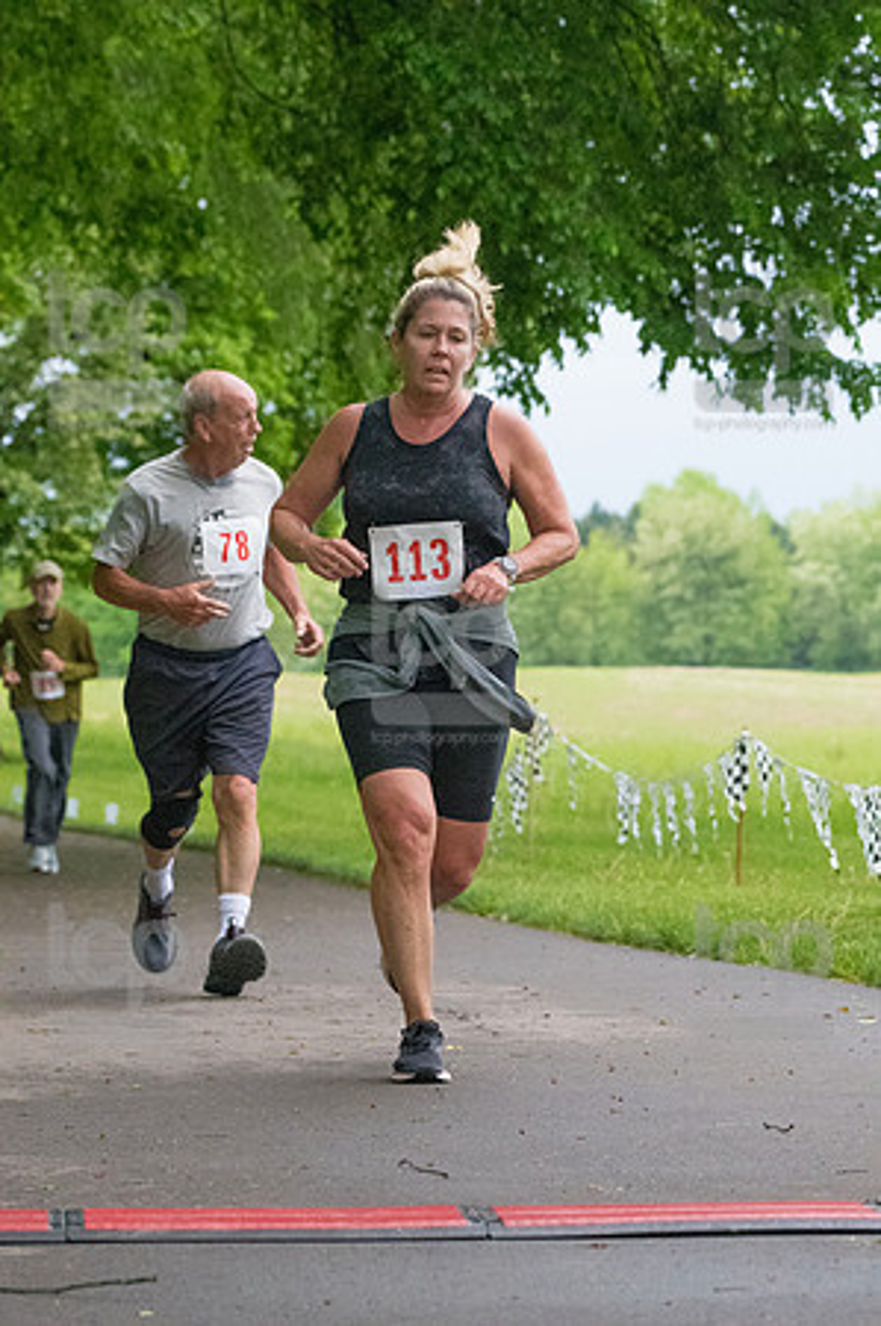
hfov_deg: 8.9
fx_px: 5629
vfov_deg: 13.4
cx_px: 440
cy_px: 663
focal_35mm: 153
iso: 6400
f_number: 5.6
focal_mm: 102
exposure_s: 1/1250
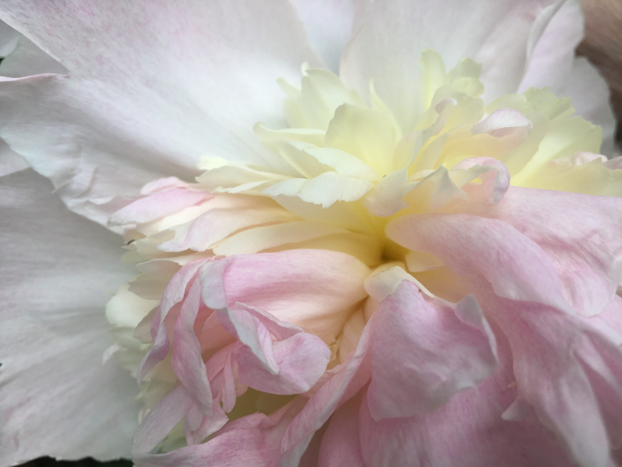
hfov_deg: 61.7
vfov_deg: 48.2
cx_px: 311
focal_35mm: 29
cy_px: 234
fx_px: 521
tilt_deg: -68.2
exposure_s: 1/382
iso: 25
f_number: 2.2
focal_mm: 4.15
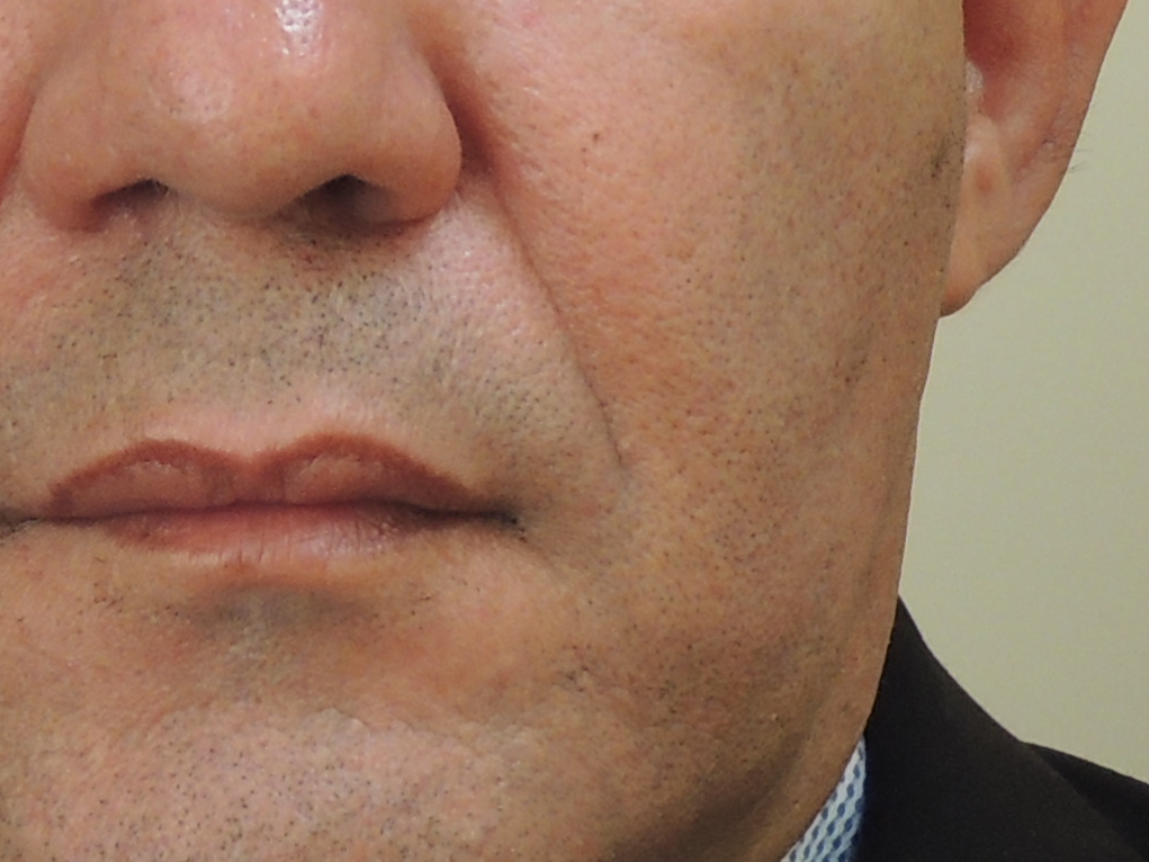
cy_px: 475
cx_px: 218
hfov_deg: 10.2
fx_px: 6440
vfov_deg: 7.7
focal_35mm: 194
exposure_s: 1/50
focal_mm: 7.6
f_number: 3.4
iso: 180
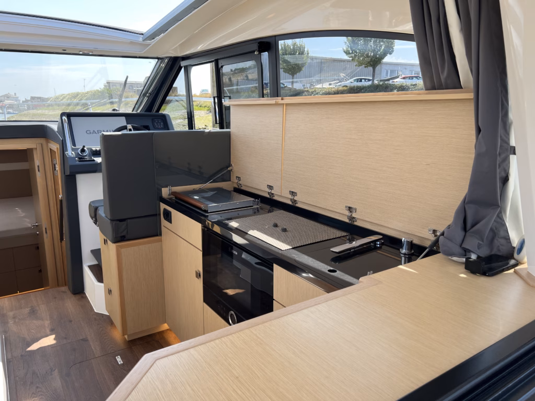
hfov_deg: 67.3
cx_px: 268
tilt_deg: -11.7
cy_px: 200
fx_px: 402
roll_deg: +0.2
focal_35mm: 26
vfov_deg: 53.1
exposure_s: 1/687
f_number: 1.5
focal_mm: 5.7
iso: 50
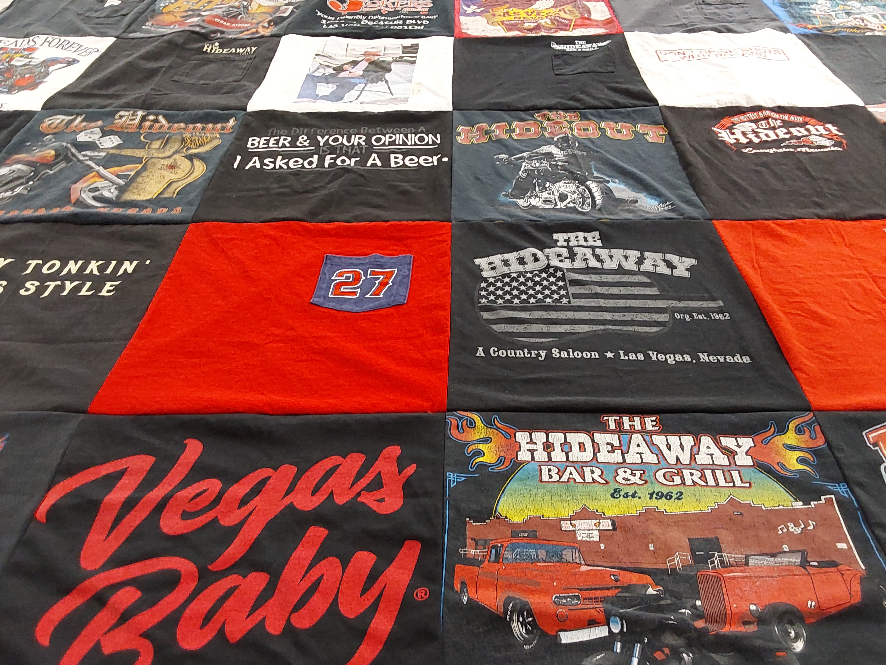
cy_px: 332
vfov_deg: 48.2
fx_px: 742
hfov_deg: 61.6
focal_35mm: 29
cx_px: 459
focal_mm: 2.91
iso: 250
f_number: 1.9
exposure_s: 1/60
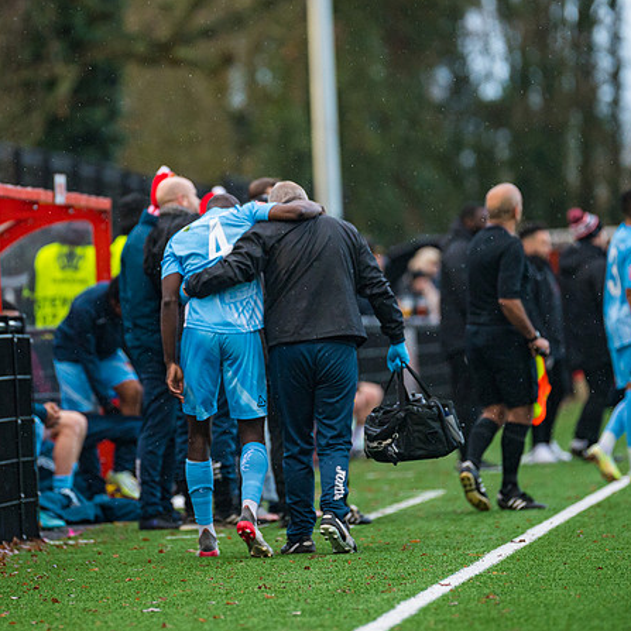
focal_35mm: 402
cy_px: 315
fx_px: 8291
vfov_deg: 4.4
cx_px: 241
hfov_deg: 4.4
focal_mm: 250
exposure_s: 1/1250
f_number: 2.8
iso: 1000
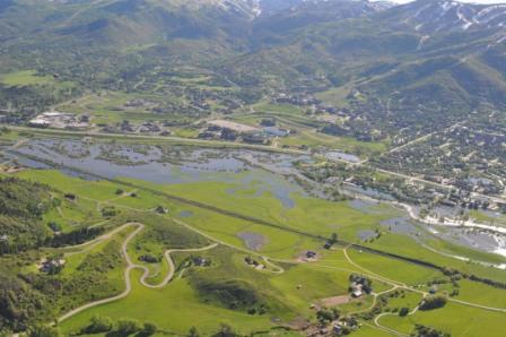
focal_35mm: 42
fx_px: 590
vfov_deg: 31.8
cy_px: 168
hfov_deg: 46.4
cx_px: 253
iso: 200
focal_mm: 28
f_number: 9
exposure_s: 1/320
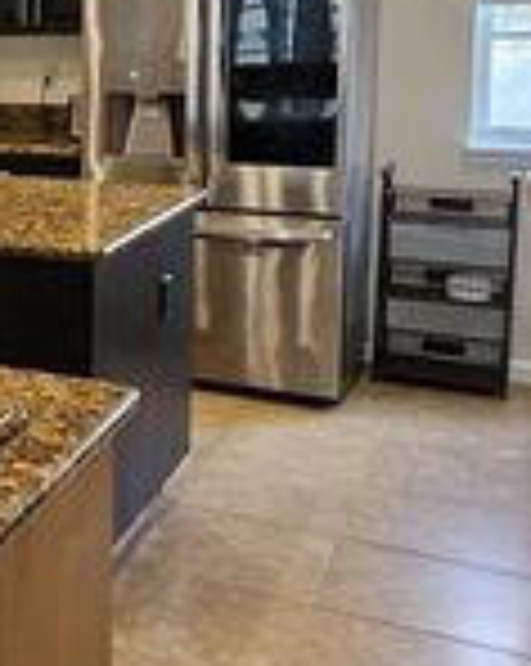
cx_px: -302
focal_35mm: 55
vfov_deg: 33.4
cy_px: 148
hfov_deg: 22.0
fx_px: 1083
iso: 160
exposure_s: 1/60
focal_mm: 2.2
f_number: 2.2
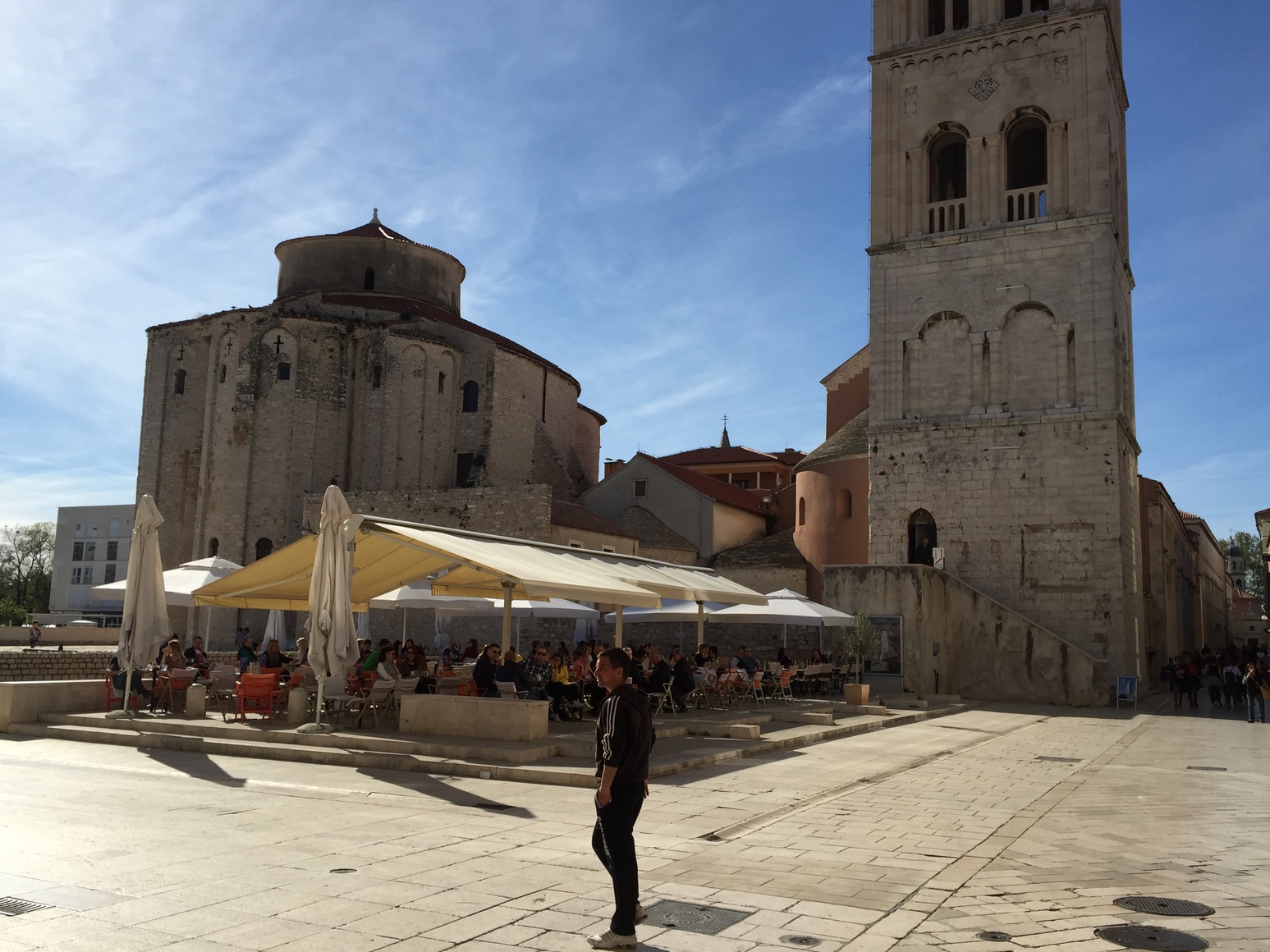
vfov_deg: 46.8
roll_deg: -1.2
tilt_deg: +7.4
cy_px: 486
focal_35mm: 30
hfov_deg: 60.0
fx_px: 1101
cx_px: 642
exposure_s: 1/3049
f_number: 2.2
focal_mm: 4.15
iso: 32
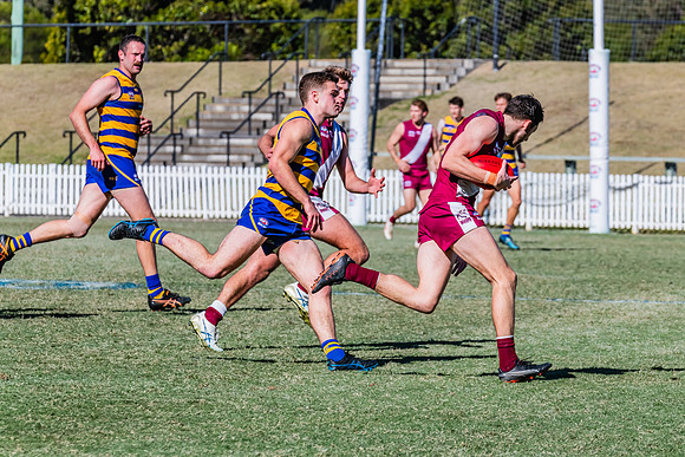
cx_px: 387
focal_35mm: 328
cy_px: 242
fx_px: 6237
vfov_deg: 4.2
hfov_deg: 6.3
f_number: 11
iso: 800
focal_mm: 290
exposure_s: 1/1600
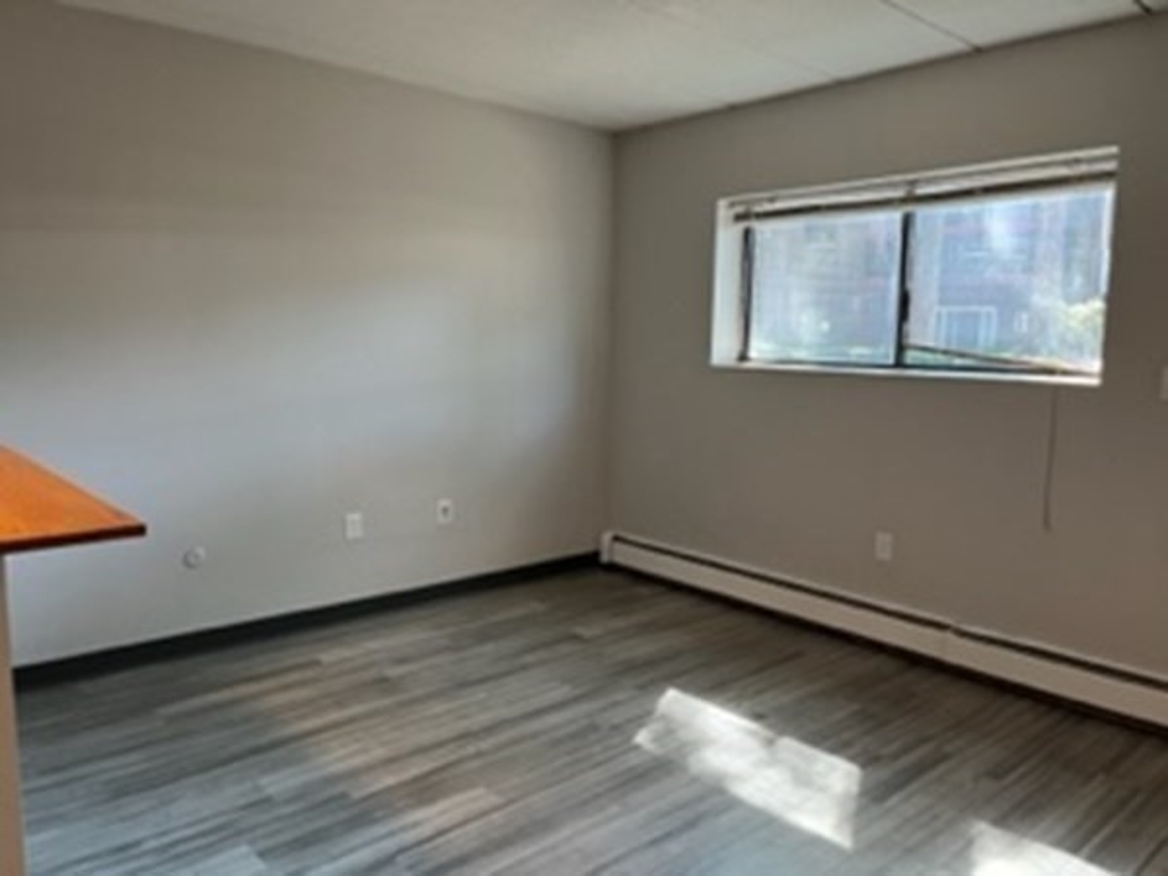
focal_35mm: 26
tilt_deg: -7.7
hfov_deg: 67.3
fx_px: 877
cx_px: 584
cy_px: 438
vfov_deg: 53.1
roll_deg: -1.0
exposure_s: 1/60
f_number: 1.6
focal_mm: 5.1
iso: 160
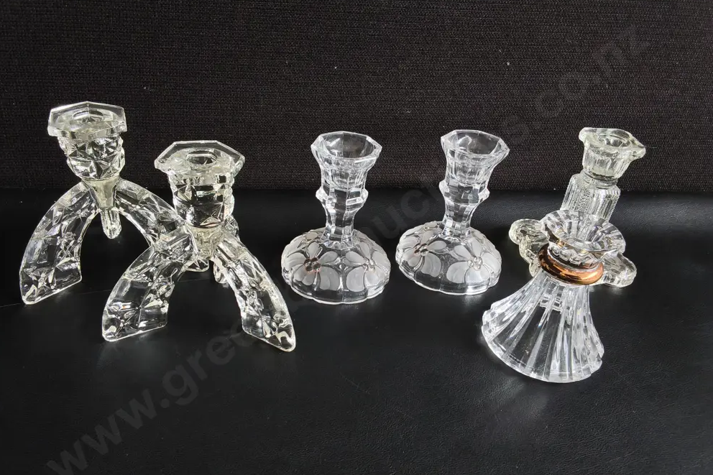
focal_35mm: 29
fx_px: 574
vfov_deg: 44.9
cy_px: 254
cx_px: 347
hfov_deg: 63.7
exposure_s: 1/100
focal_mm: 2.87
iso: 50
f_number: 2
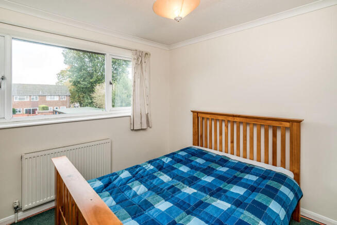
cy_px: 112
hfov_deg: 96.7
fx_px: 150
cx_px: 168
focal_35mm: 16
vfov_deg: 73.8
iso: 160
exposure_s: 1/10
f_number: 7.1
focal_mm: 16
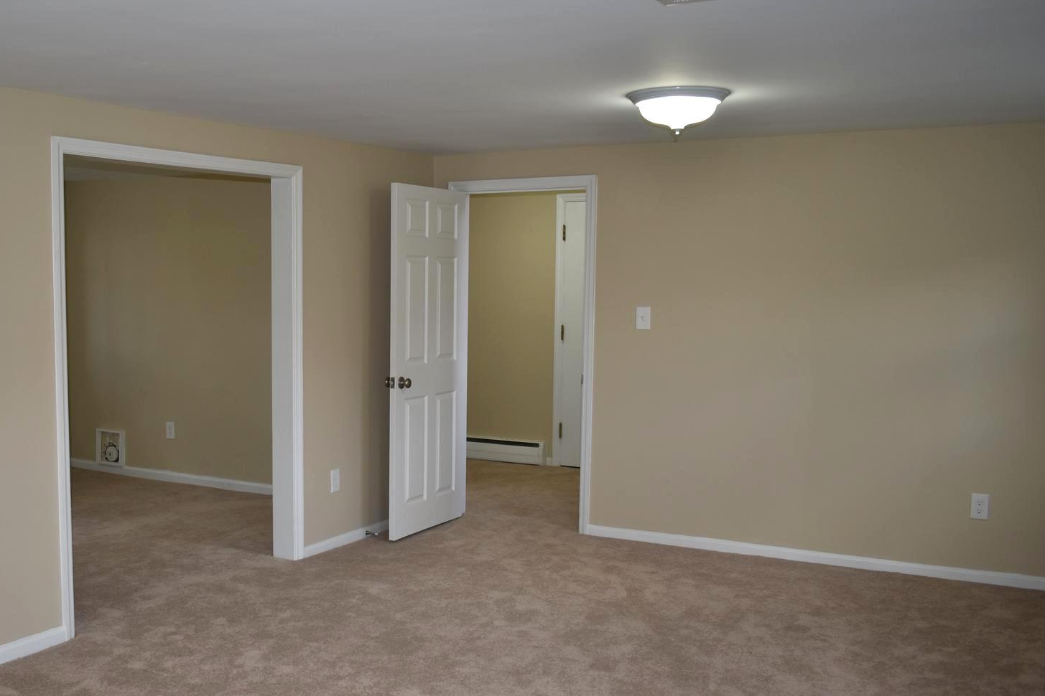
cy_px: 389
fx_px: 1103
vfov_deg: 35.0
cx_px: 350
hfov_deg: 49.8
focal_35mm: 38
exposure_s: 1/60
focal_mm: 18
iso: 140
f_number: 3.5
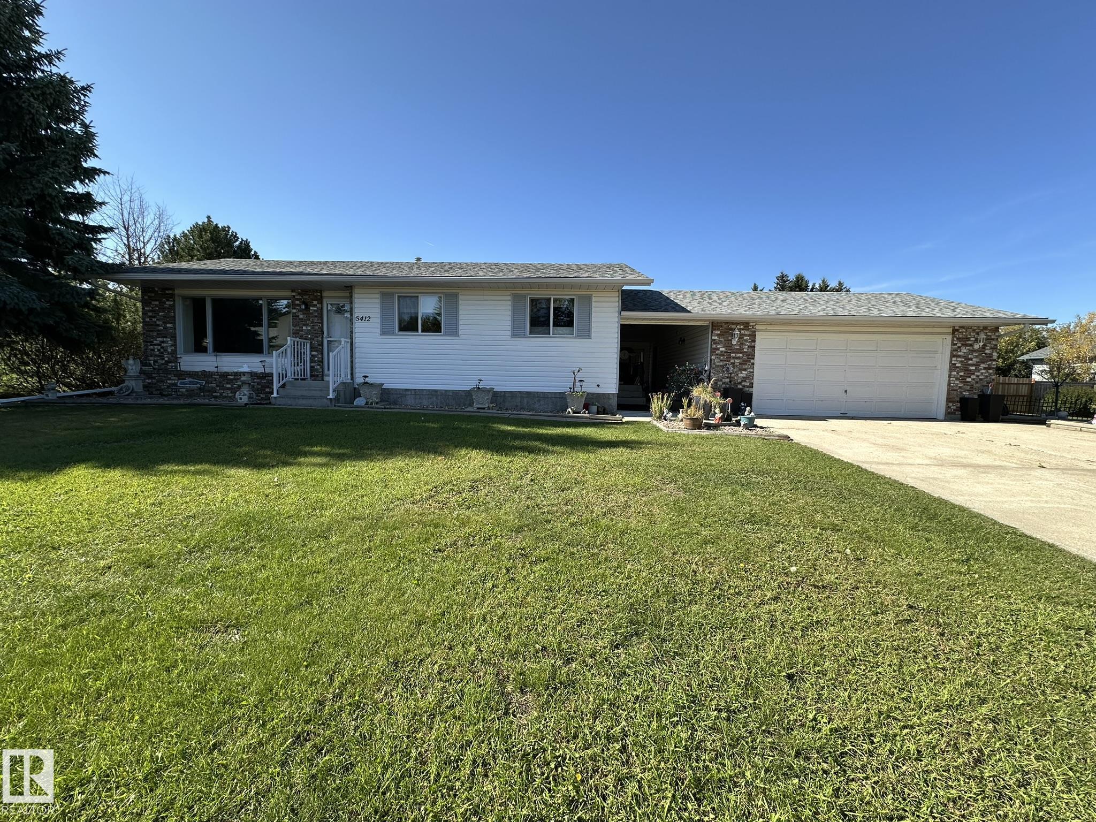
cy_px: 411
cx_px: 548
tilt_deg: -3.9
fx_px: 443
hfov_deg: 102.1
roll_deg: -1.1
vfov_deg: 85.7
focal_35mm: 14
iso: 50
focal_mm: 2.22
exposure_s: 1/979
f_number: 2.2
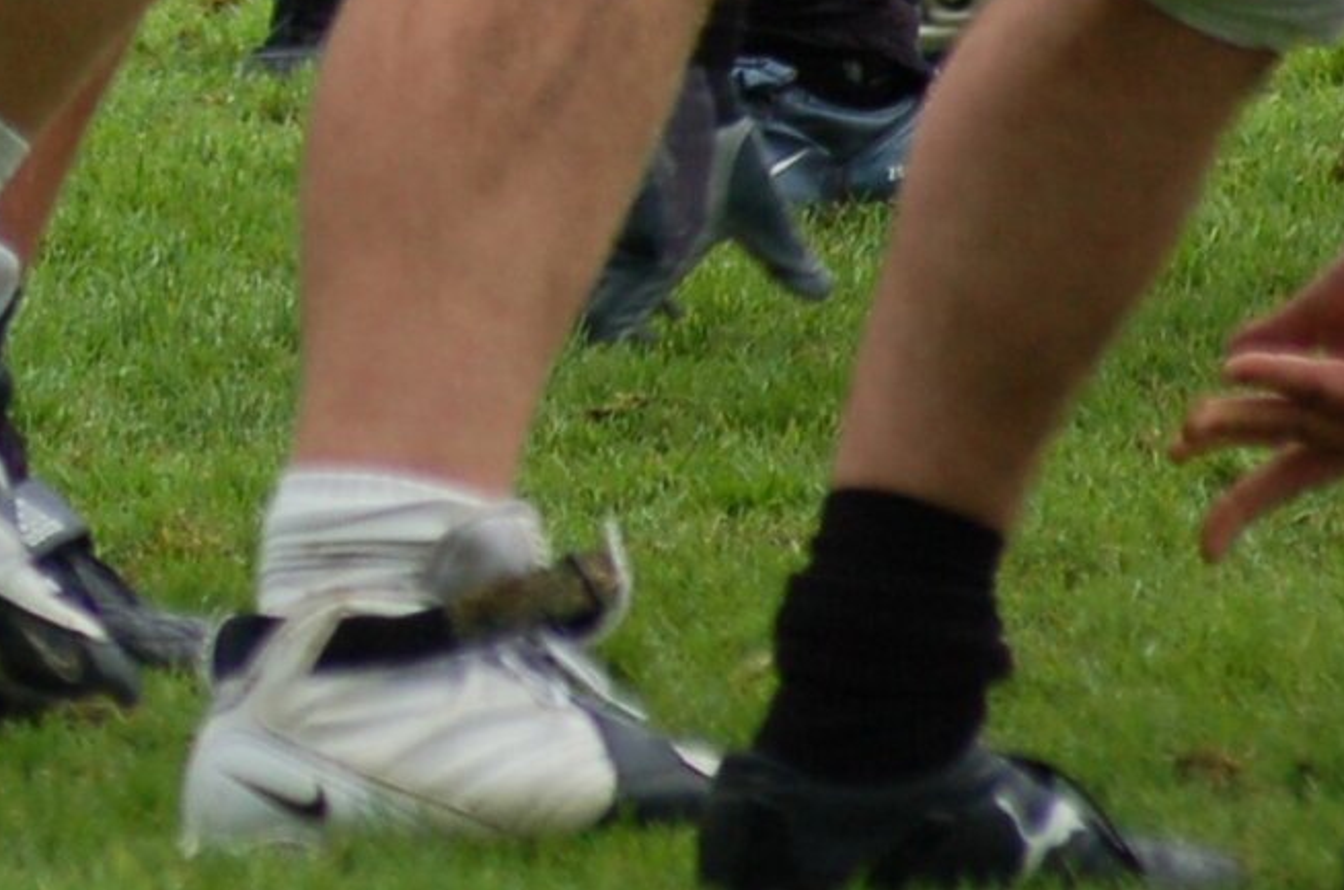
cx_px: -333
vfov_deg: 1.4
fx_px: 36681
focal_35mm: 985
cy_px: -504
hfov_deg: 2.1
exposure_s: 1/500
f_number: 5
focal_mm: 195
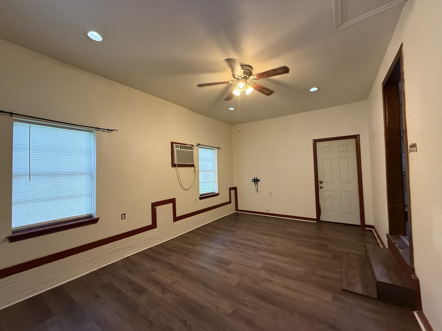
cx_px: 221
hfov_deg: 102.1
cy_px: 166
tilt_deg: +3.0
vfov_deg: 85.7
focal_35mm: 14
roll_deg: +1.3
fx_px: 179
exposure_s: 1/60
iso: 500
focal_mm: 2.22
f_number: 2.2
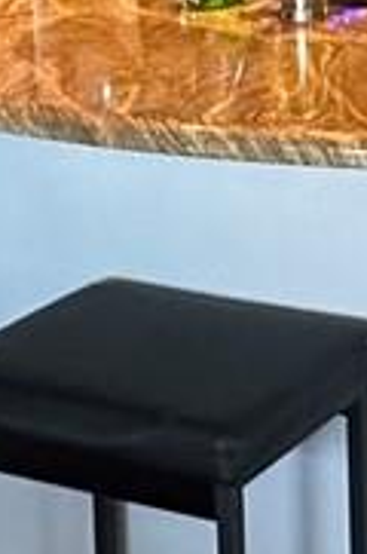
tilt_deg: -3.1
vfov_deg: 14.6
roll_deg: +0.5
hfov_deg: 10.0
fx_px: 1980
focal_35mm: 129
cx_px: 670
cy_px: -324
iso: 320
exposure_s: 1/60
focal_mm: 2.22
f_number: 2.2
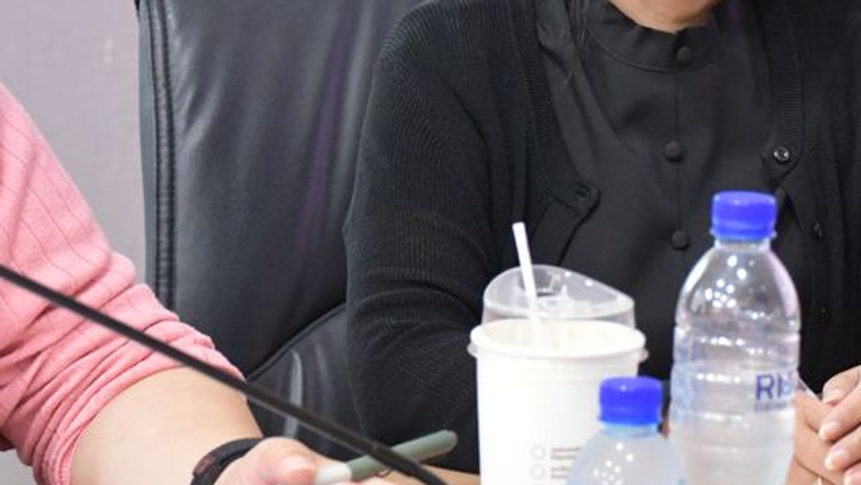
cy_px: 29
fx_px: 4886
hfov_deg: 10.0
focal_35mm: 214
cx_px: 746
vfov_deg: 5.7
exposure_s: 1/80
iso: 3200
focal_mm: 70
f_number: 5
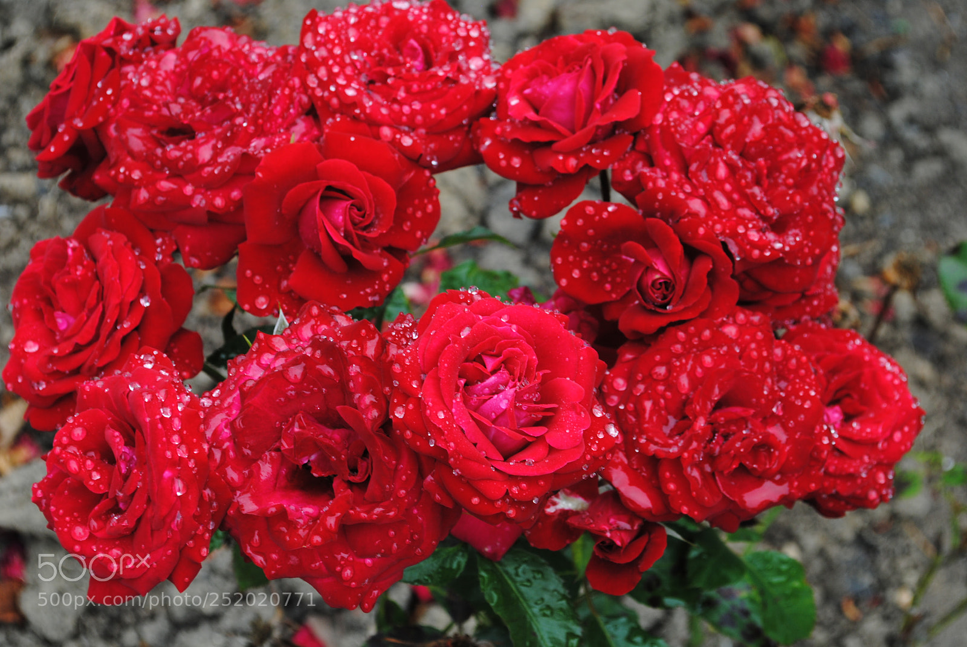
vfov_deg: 17.5
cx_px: 484
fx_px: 2098
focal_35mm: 78
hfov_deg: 26.0
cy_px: 324
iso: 125
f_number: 8
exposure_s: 1/60
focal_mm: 52
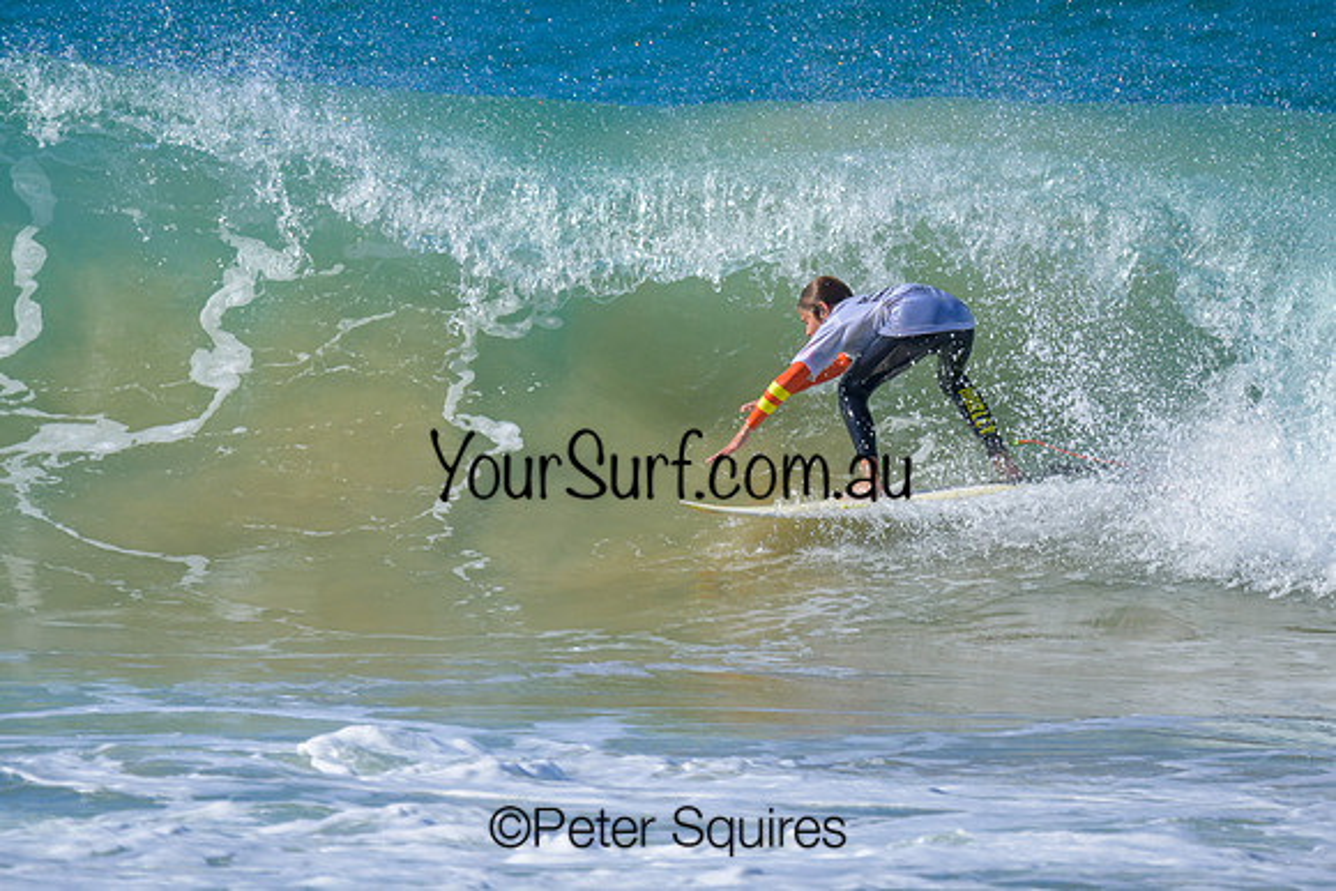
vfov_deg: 1.3
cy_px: 392
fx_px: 40771
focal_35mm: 1098
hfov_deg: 1.9
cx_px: 759
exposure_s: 1/2000
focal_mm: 800
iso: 320
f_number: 6.3
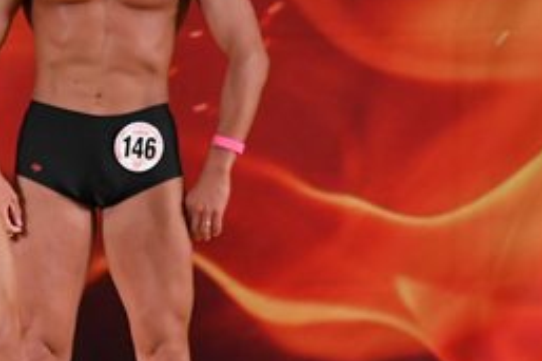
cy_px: 141
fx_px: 9840
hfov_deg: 3.1
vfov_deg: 2.1
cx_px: -263
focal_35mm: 654
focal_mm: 145
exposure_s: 1/400
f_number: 5.6
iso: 3200
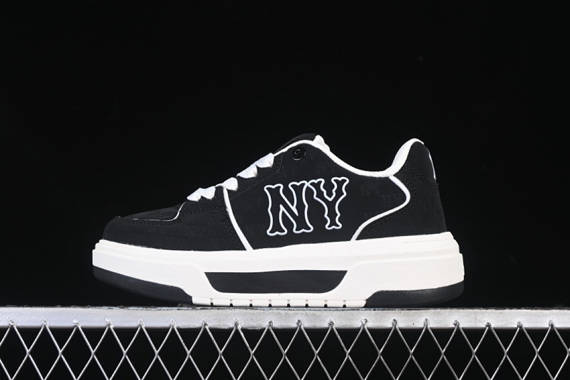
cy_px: 190
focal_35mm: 75
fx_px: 1187
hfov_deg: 27.0
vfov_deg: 18.2
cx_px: 285
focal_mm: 50
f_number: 6.3
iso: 160
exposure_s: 1/60
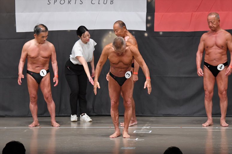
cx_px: 116
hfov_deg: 10.2
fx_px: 1301
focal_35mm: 202
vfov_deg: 6.8
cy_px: 77
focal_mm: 135
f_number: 5.6
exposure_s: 1/400
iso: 5000
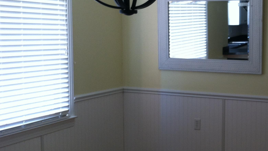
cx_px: 214
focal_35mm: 63
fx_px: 448
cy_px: 75
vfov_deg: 19.1
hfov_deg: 32.4
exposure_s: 1/20
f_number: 2.8
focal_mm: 3.85
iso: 80
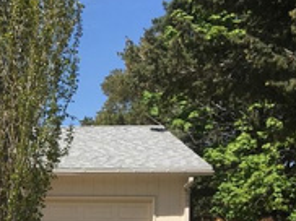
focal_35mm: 102
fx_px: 871
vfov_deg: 13.9
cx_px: -125
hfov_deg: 17.6
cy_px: 294
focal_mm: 4.15
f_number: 2.2
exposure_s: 1/1832
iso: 25
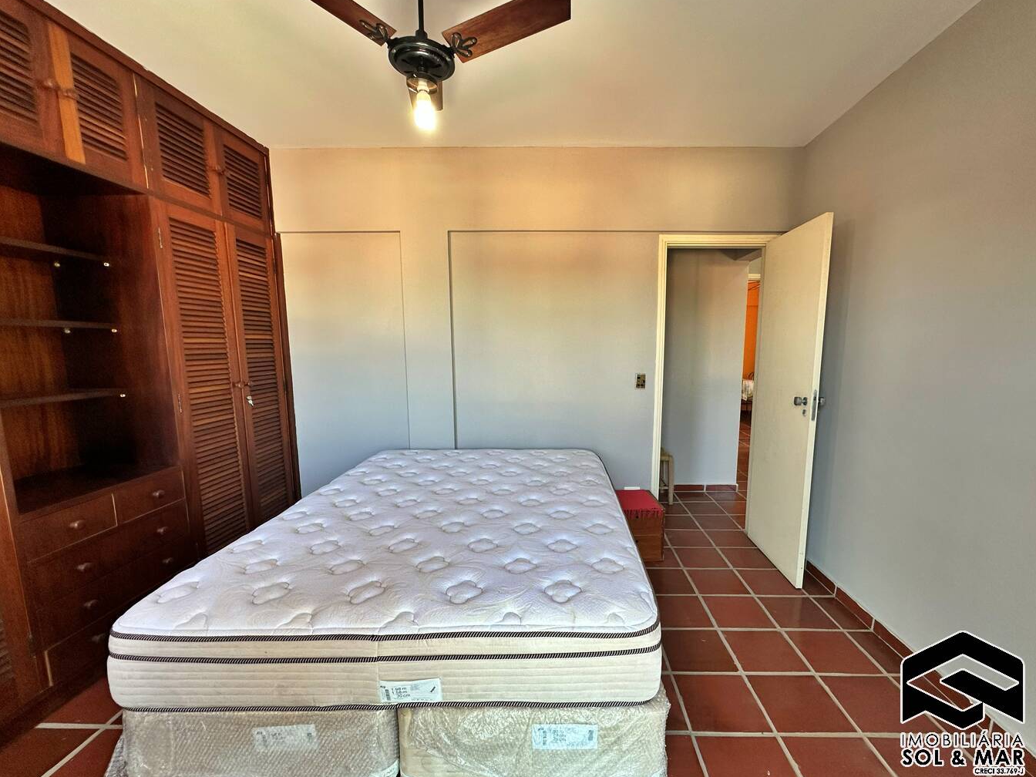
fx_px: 449
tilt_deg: -7.3
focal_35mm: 15
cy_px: 406
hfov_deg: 98.0
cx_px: 554
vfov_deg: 81.7
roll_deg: -0.2
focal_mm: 2.22
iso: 100
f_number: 2.2
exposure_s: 1/99
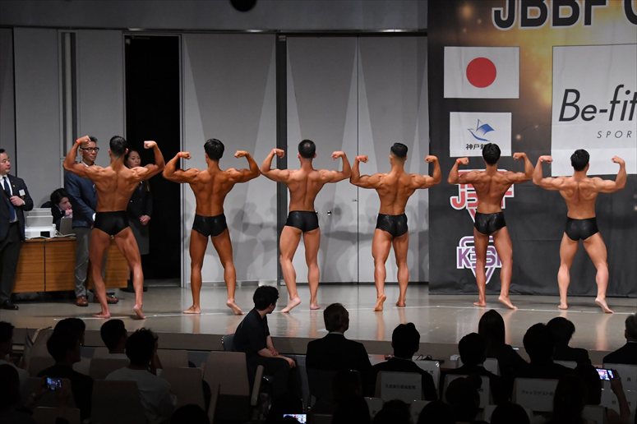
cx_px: 318
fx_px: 1804
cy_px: 212
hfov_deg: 20.0
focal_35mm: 102
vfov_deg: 13.4
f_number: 5.6
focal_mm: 68
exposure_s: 1/400
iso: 5000
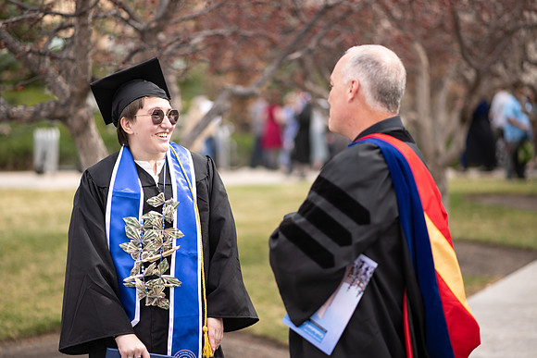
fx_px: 1268
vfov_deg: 16.1
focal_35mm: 85
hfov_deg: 23.9
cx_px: 268
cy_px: 179
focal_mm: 85
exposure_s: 1/1250
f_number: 1.8
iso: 100
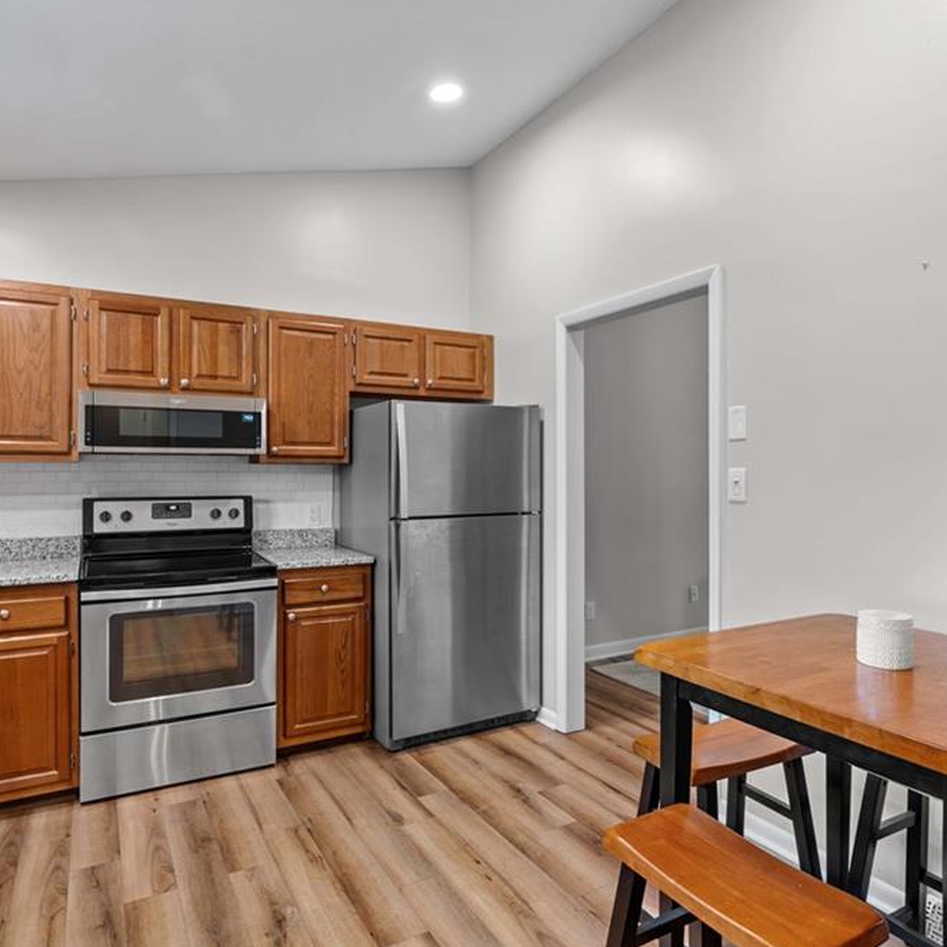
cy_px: 478
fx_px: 650
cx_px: 493
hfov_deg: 72.1
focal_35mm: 21
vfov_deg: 72.1
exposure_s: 1
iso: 100
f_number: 8
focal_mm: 16
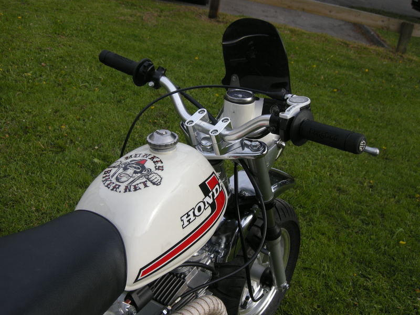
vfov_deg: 36.0
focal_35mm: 40
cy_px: 158
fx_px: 485
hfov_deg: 46.8
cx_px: 210
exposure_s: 1/240
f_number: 4
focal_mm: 8.5
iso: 64
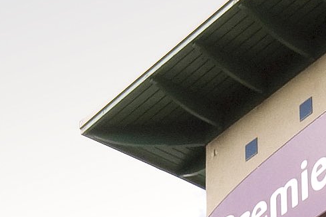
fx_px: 1665
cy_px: 530
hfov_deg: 11.1
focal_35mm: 184
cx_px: 293
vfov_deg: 7.0
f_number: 11
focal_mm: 20
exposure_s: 1/125
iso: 200
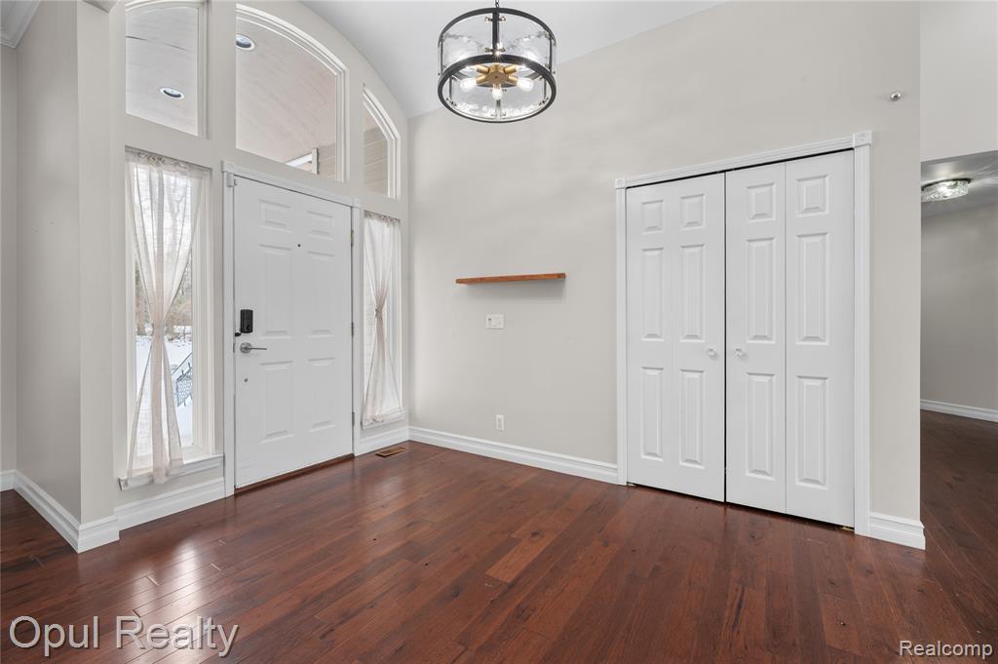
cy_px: 332
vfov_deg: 77.2
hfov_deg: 100.4
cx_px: 499
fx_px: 415
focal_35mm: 15
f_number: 11
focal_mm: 15
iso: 100
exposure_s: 1/1.67
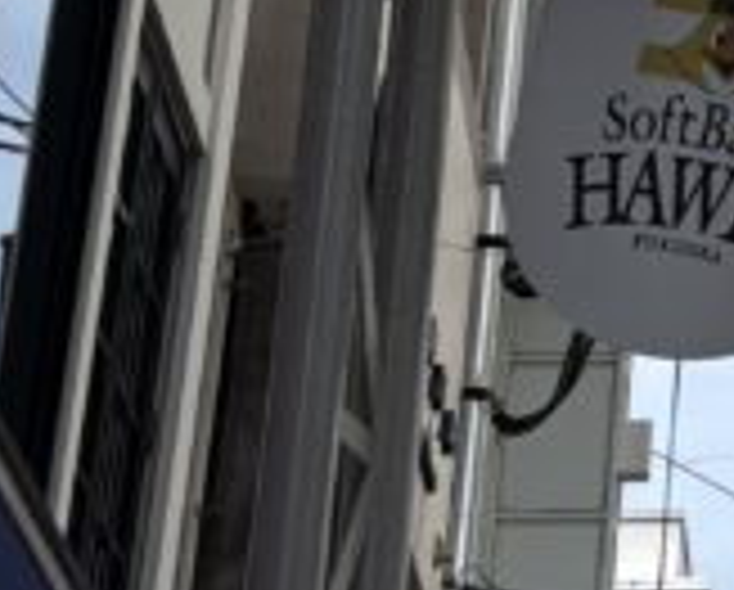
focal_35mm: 199
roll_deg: +6.1
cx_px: 2216
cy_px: -347
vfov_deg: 7.6
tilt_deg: +28.0
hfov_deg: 8.2
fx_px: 4331
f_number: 1.6
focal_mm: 5.96
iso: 50
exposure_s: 1/3021
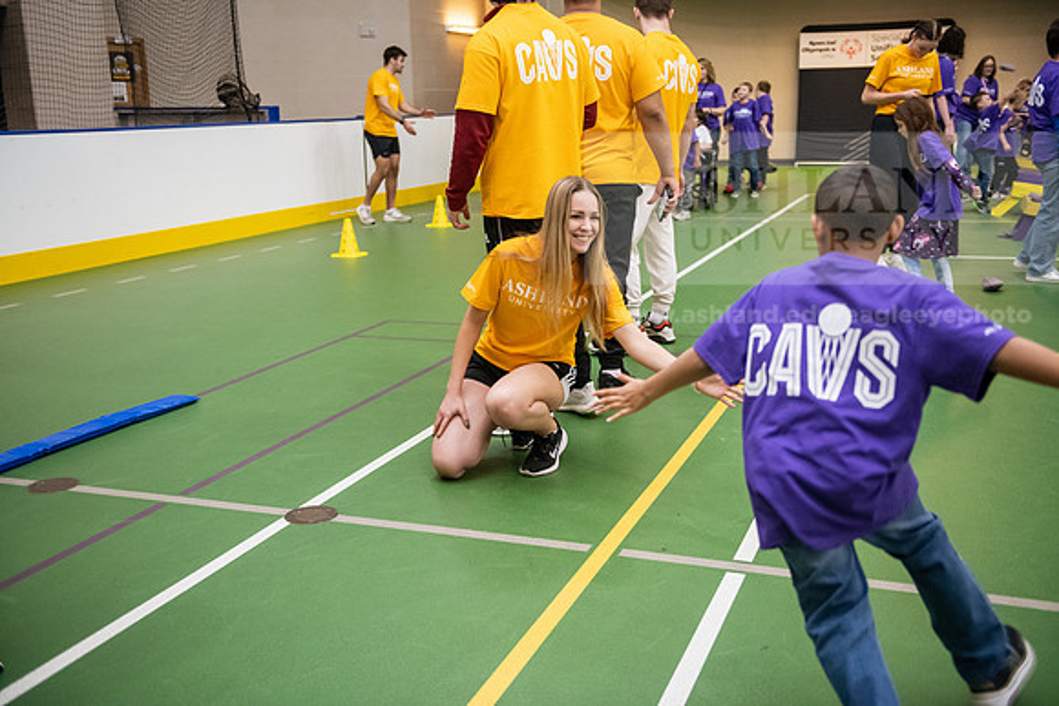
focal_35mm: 38
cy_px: 353
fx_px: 1118
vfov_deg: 35.1
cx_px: 530
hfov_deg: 50.7
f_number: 3.2
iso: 3200
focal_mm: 38
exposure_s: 1/200
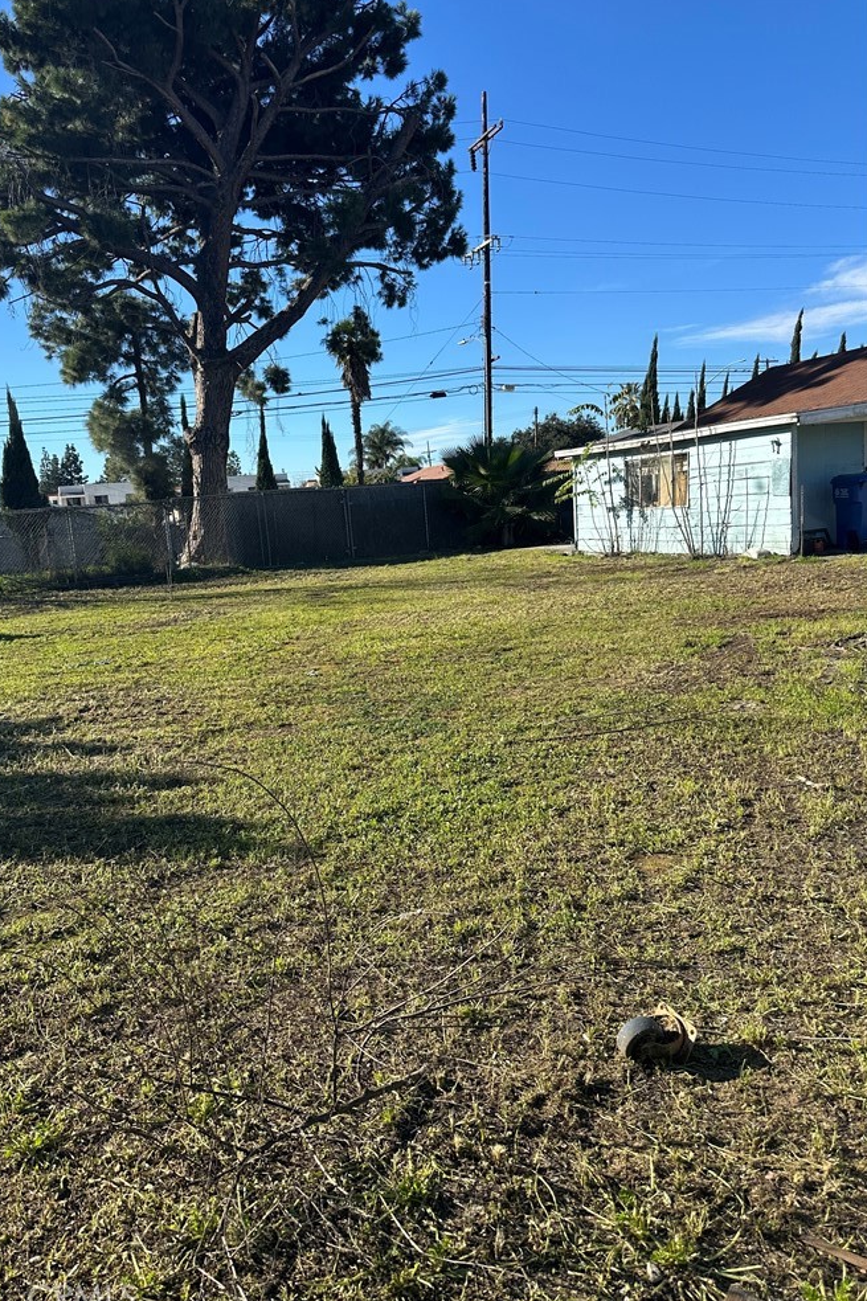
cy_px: 638
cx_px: 364
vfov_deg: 69.4
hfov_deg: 49.3
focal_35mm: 26
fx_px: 940
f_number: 1.78
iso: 80
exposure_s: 1/2809
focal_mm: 6.86
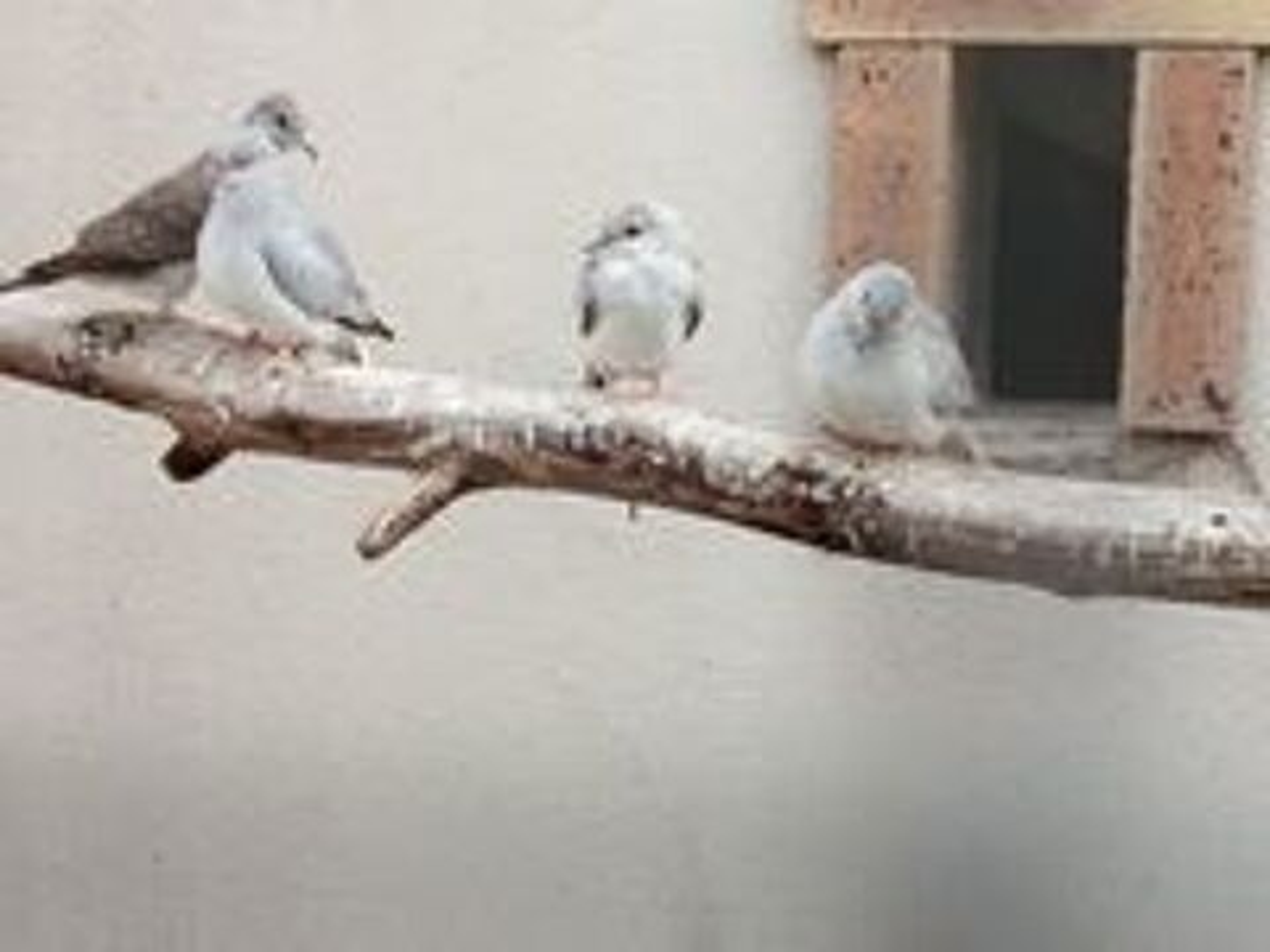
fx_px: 4109
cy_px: 476
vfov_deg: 13.2
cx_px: 635
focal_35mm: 112
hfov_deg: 17.6
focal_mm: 5.24
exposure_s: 1/99.9
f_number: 1.7
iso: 182
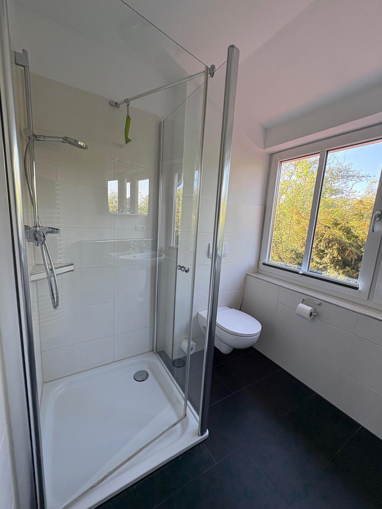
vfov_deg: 102.1
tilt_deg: -8.5
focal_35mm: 14
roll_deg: -3.7
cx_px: 191
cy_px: 254
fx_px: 206
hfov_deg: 85.7
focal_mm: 2.22
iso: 80
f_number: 2.2
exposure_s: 1/99
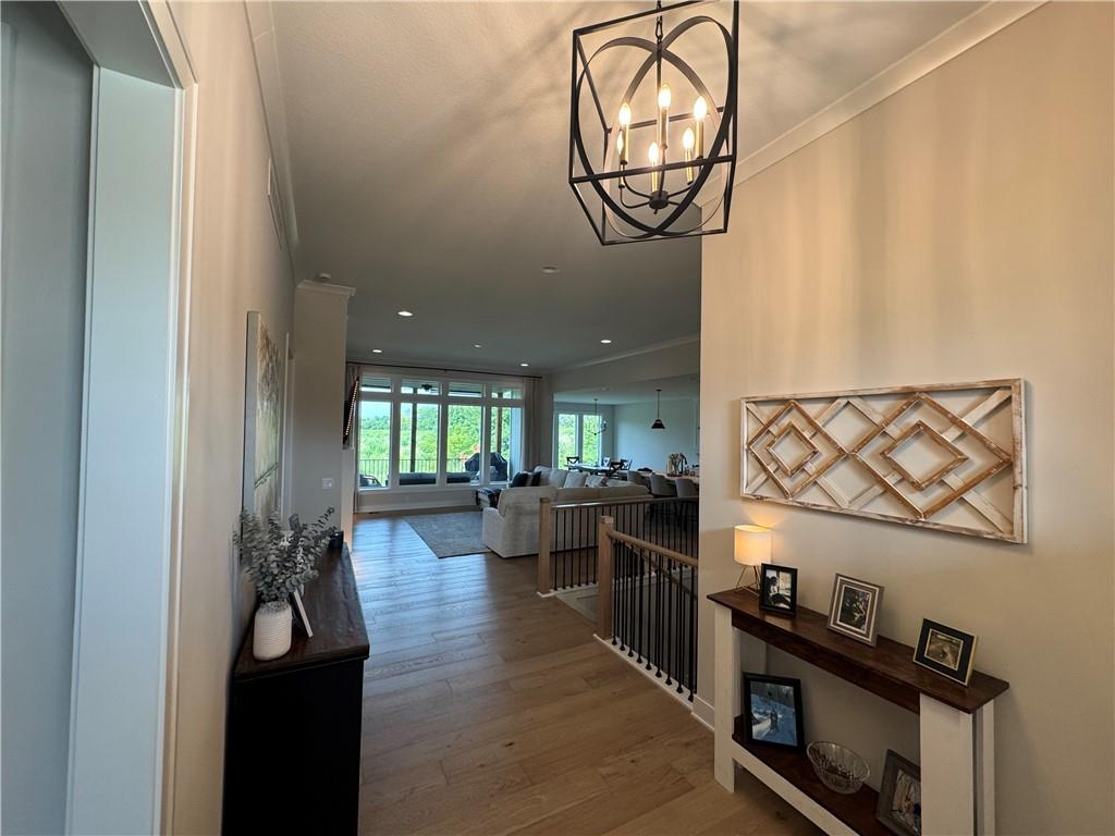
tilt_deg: +1.1
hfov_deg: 102.1
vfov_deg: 85.7
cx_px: 558
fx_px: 451
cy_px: 418
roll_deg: -1.2
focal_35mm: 14
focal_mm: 2.22
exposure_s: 1/120
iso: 200
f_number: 2.2
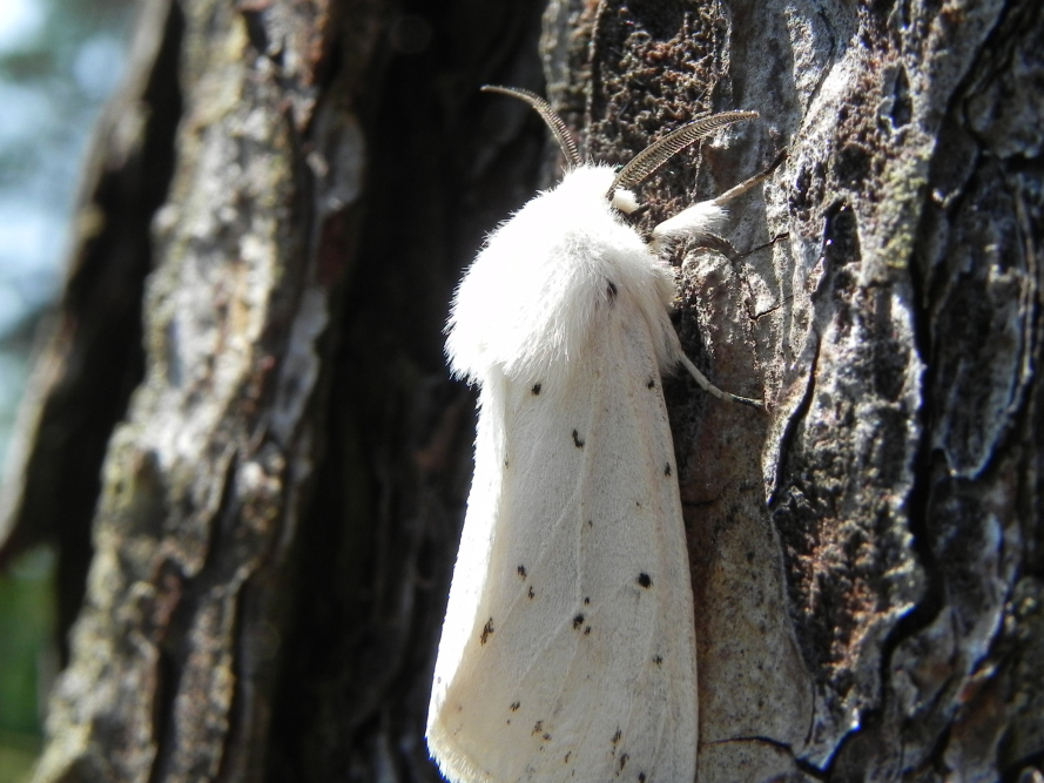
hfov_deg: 25.7
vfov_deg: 19.4
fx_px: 2292
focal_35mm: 76
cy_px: 413
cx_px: 528
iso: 160
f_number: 6.3
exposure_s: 1/246
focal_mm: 11.8
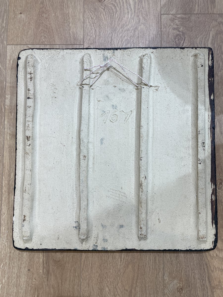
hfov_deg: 53.1
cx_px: 112
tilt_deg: -85.6
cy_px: 148
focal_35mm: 26
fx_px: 223
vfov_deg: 67.3
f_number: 1.6
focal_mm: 4.2
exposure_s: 1/100
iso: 40
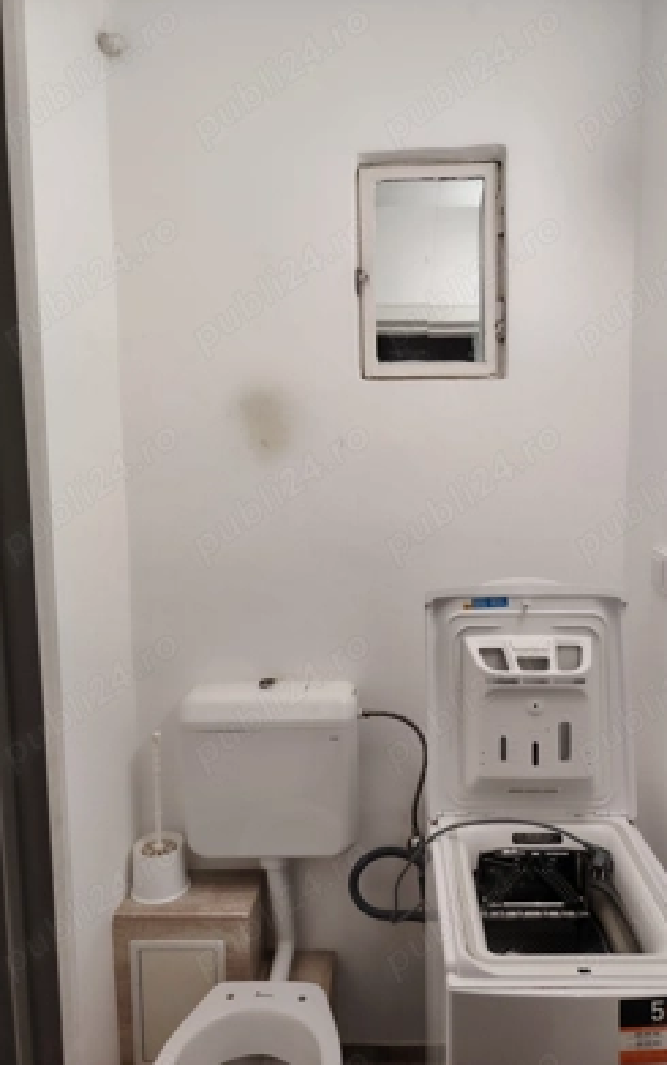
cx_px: 376
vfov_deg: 70.4
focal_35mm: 26
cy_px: 537
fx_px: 755
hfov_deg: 47.6
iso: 300
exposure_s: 1/50
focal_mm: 5.25
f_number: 1.75
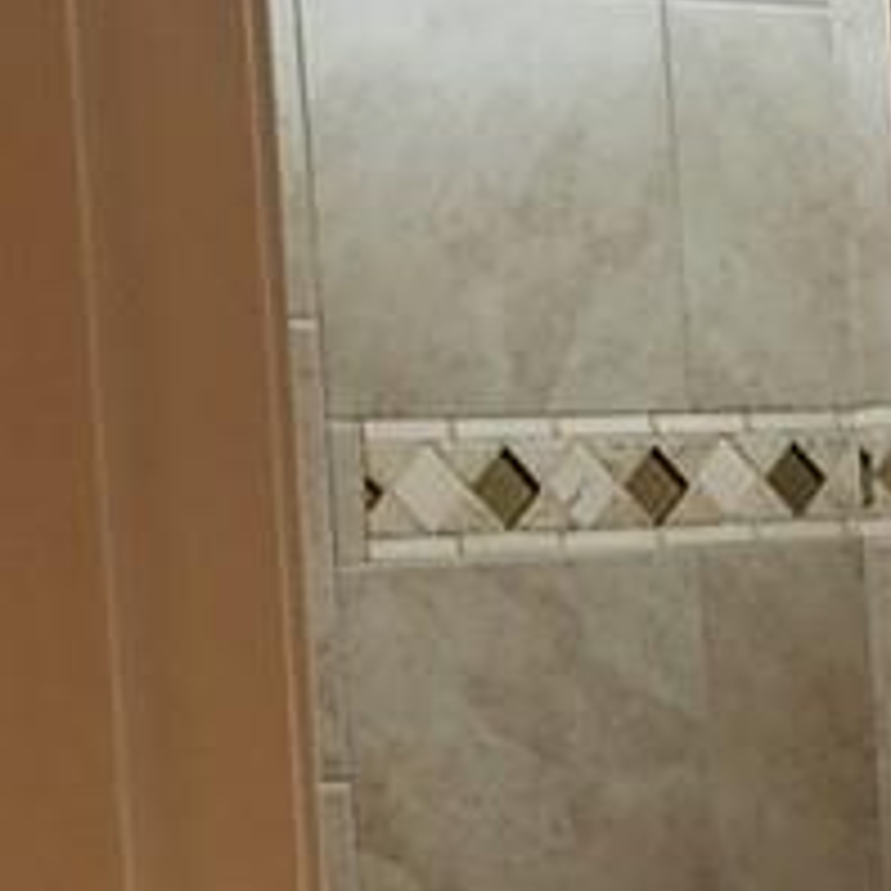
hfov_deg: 8.9
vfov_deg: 10.6
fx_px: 4776
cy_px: 747
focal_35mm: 164
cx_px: 2592
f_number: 1.8
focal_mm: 6.4
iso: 50
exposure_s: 1/120
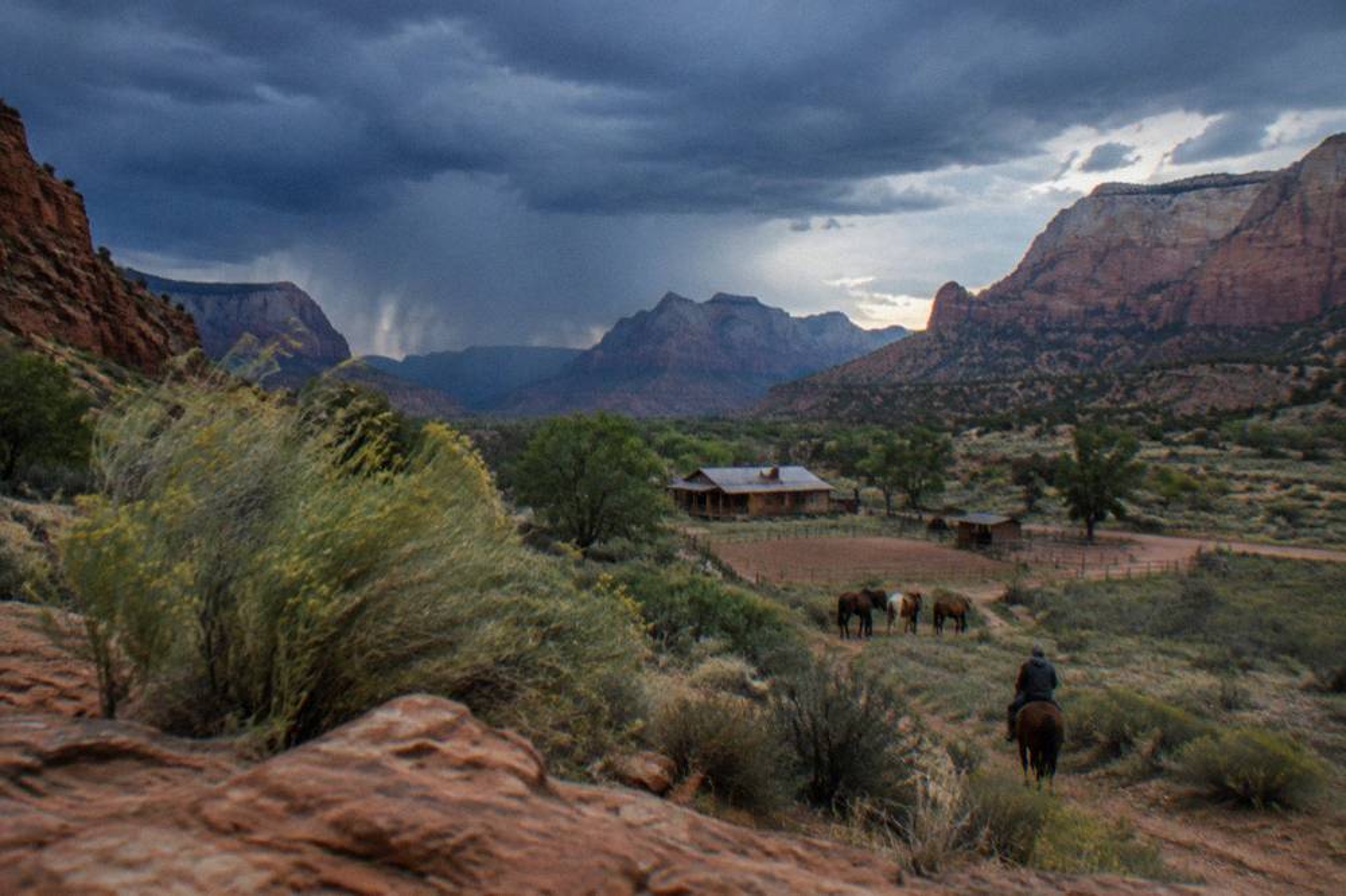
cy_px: 448
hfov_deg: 54.5
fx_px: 1308
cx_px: 673
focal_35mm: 35
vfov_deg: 37.8
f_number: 10
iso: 320
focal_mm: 35
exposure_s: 1/100
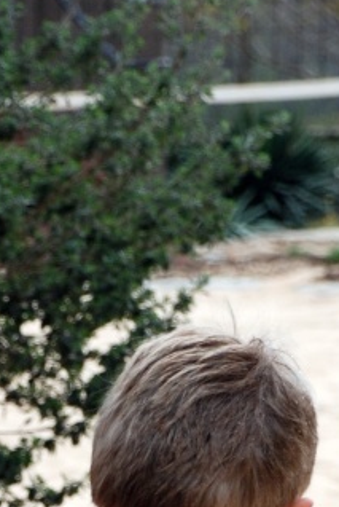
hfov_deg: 2.9
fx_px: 6701
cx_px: 107
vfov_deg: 4.3
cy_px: 1020
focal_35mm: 476
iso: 200
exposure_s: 1/500
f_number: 5.3
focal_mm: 66
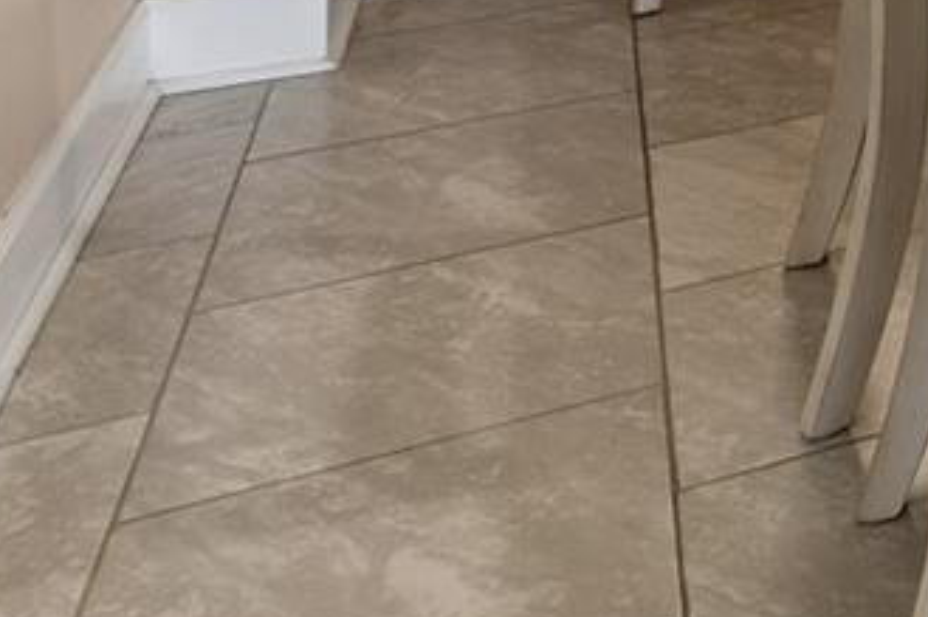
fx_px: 1881
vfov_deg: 14.4
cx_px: 1817
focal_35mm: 73
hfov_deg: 18.7
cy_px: -727
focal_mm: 10
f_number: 7.1
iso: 100
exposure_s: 1/13
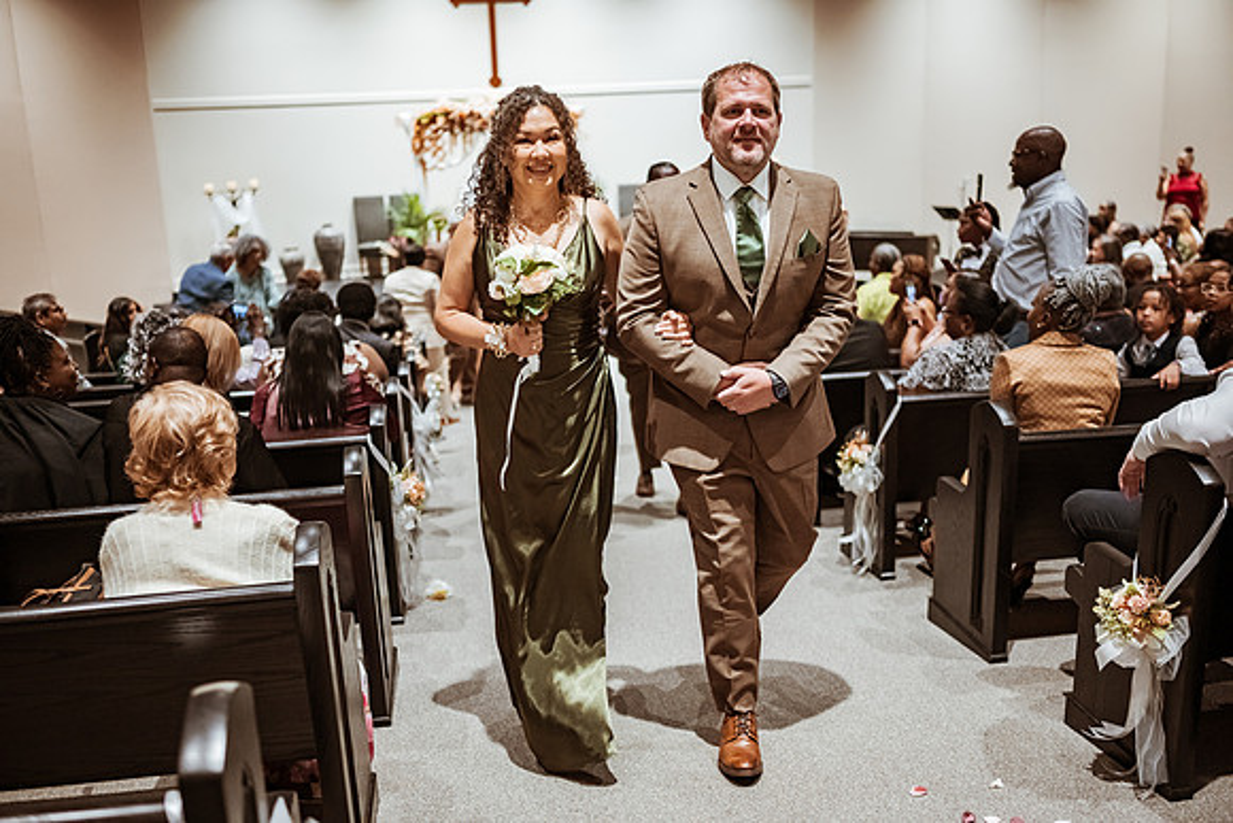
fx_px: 1199
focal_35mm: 35
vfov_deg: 37.9
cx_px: 616
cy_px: 412
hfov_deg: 54.4
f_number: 1.8
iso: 1000
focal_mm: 35
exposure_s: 1/400
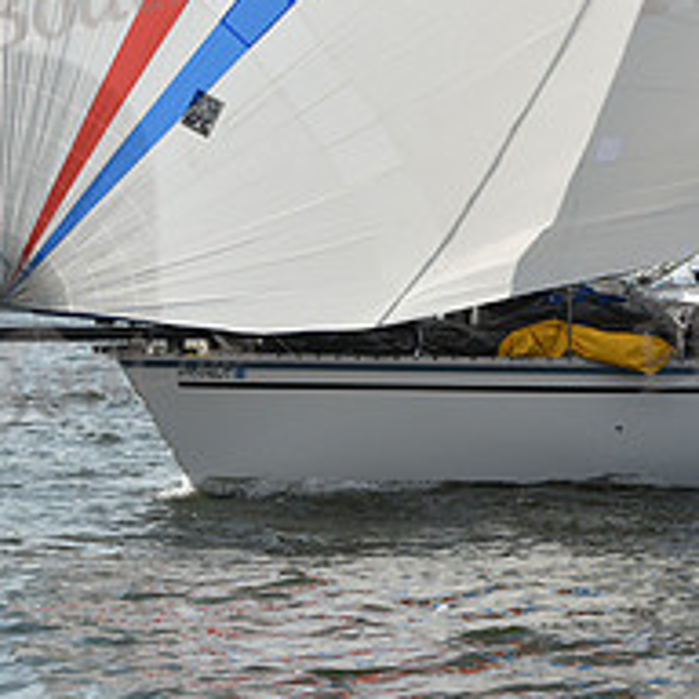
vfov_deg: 9.7
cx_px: 448
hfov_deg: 9.7
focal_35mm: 180
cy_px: 162
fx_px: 4112
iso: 250
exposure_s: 1/1250
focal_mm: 70
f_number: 9
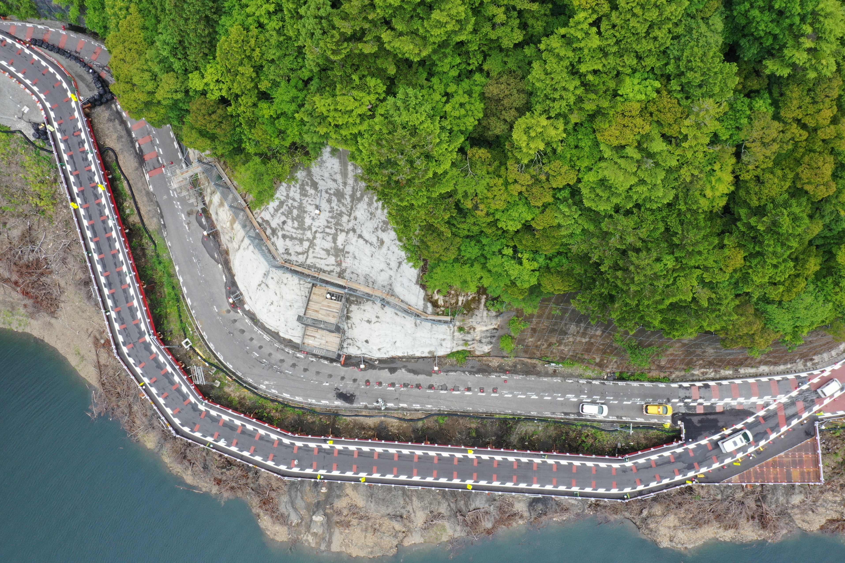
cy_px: 282
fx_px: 657
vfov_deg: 46.4
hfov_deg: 65.5
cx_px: 422
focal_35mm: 28
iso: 100
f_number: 11
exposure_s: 1/40
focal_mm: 10.26
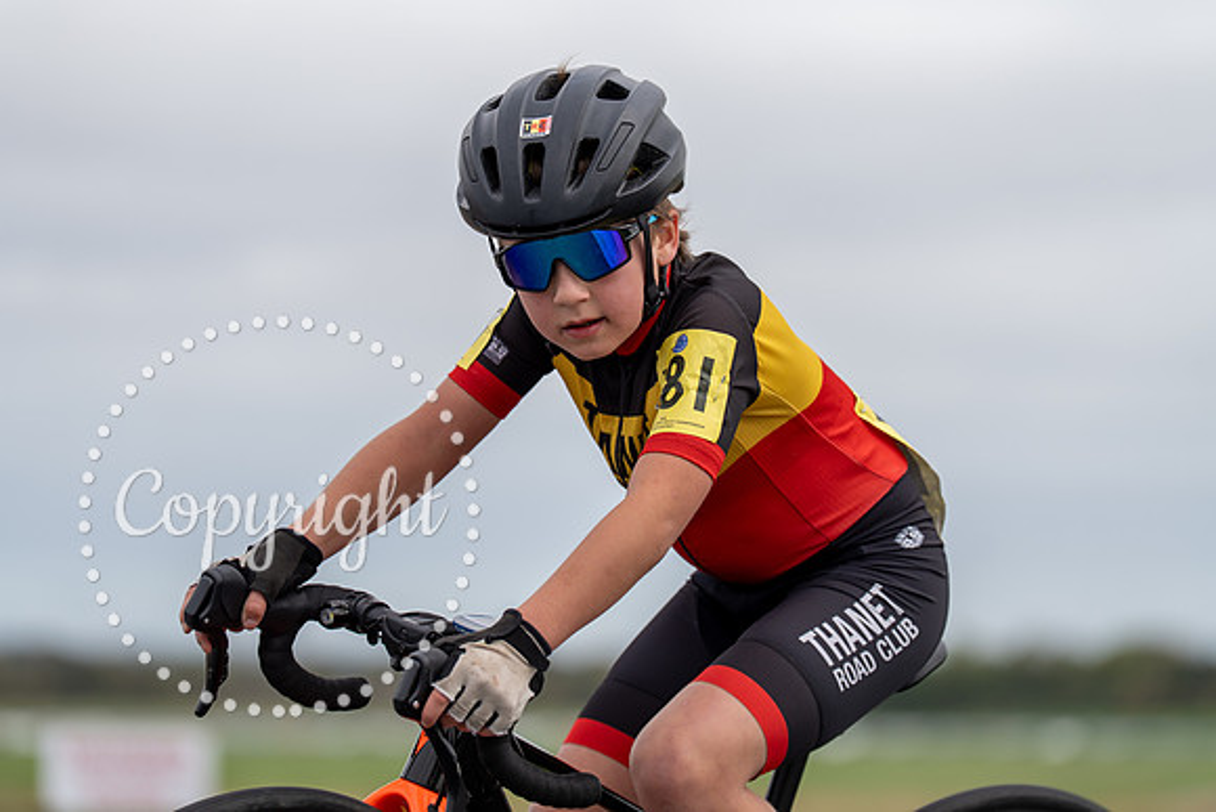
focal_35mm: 173
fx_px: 5845
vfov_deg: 7.9
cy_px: 406
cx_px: 608
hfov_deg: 11.9
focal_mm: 173
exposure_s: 1/1000
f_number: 3.5
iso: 125
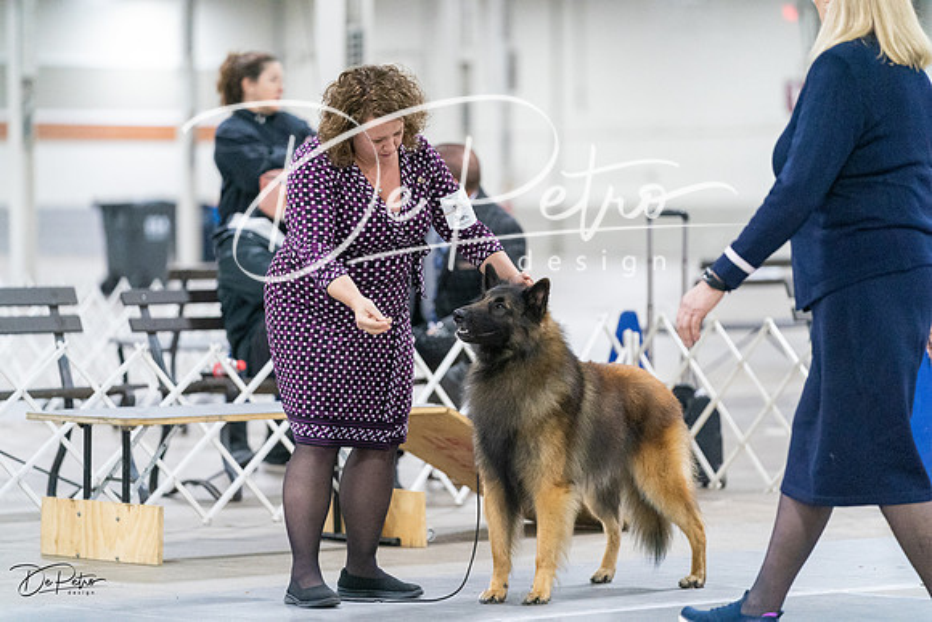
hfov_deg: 12.3
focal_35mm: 167
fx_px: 4324
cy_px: 311
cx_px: 466
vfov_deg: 8.2
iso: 8000
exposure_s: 1/250
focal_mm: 167
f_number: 2.8
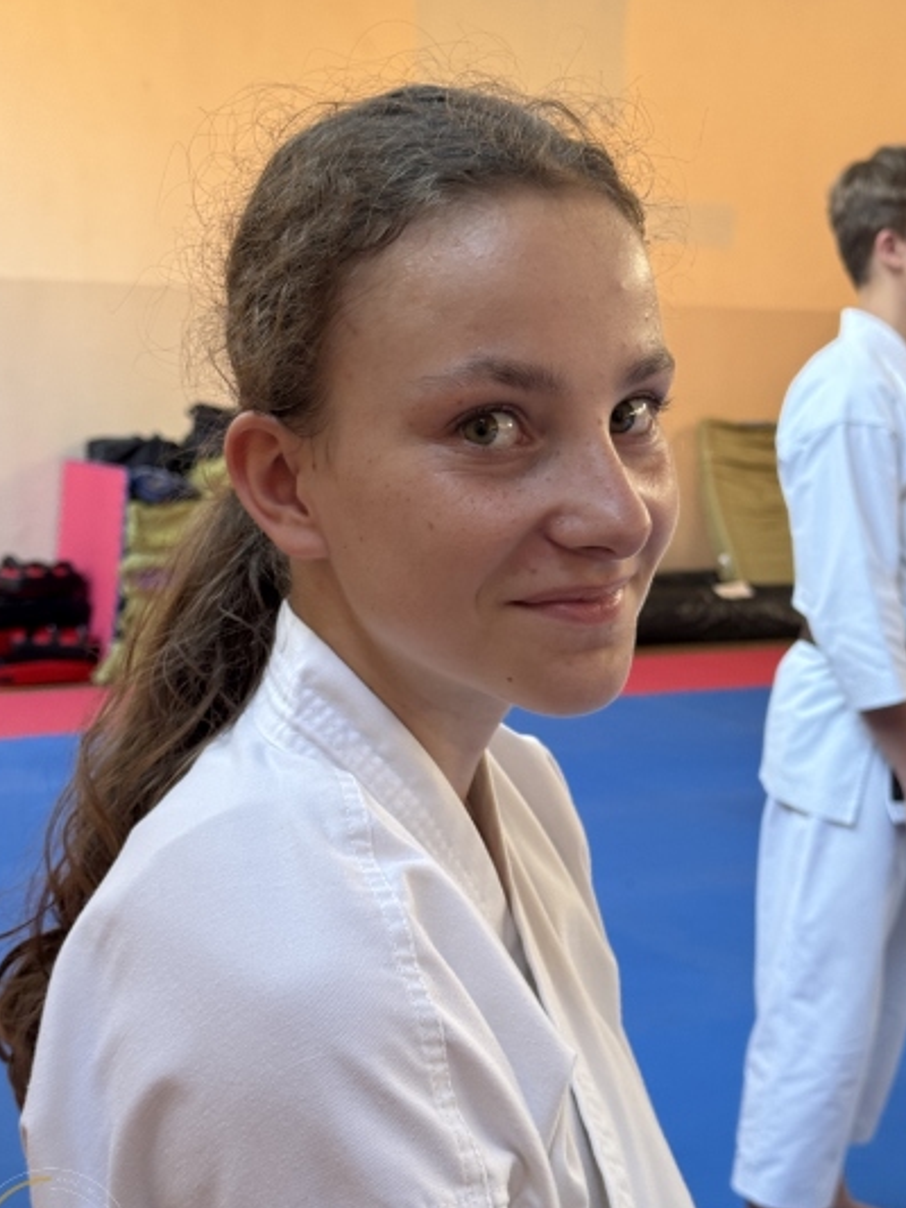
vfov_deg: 35.5
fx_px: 1884
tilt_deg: -8.4
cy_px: 655
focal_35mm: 54
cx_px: 476
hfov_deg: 27.0
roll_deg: -2.1
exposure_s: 1/60
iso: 160
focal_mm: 6.76
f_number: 1.78
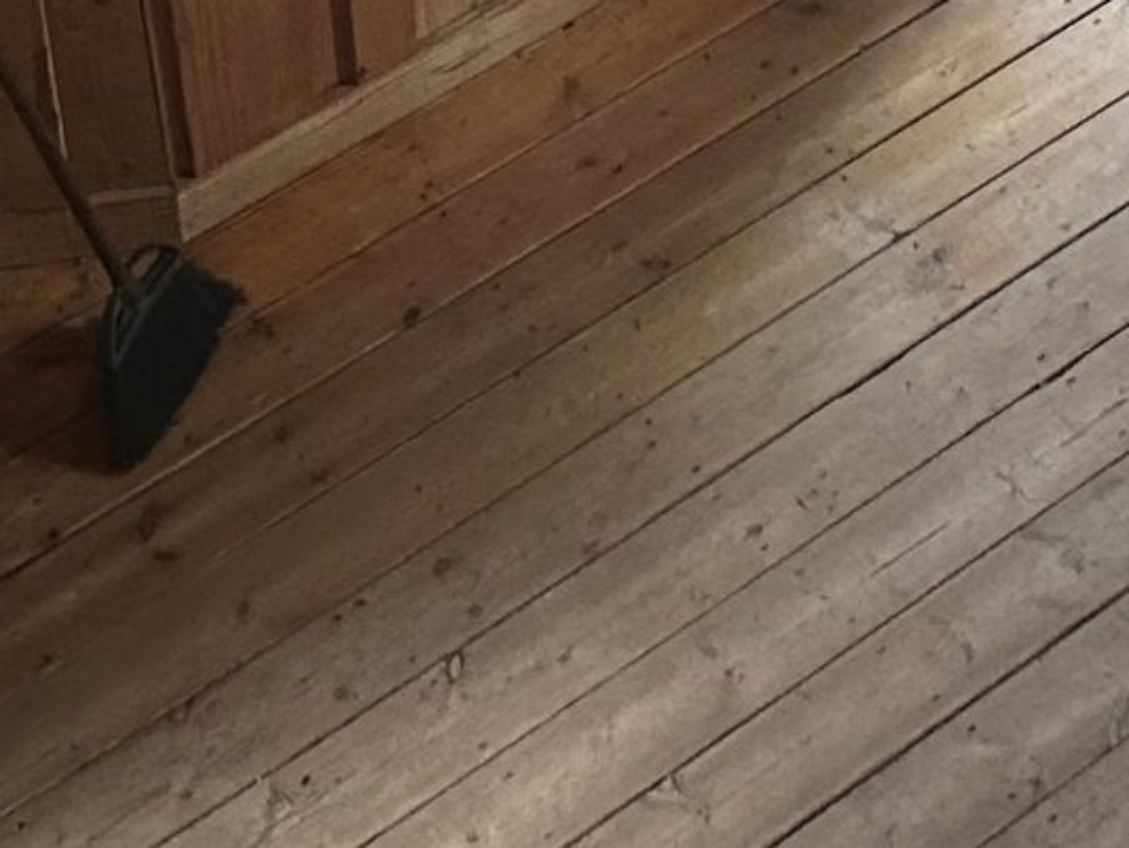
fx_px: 4503
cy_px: -909
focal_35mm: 138
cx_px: 994
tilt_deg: -30.5
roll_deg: +1.9
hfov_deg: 14.2
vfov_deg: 9.9
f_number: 1.78
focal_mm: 6.86
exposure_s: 1/60
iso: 640
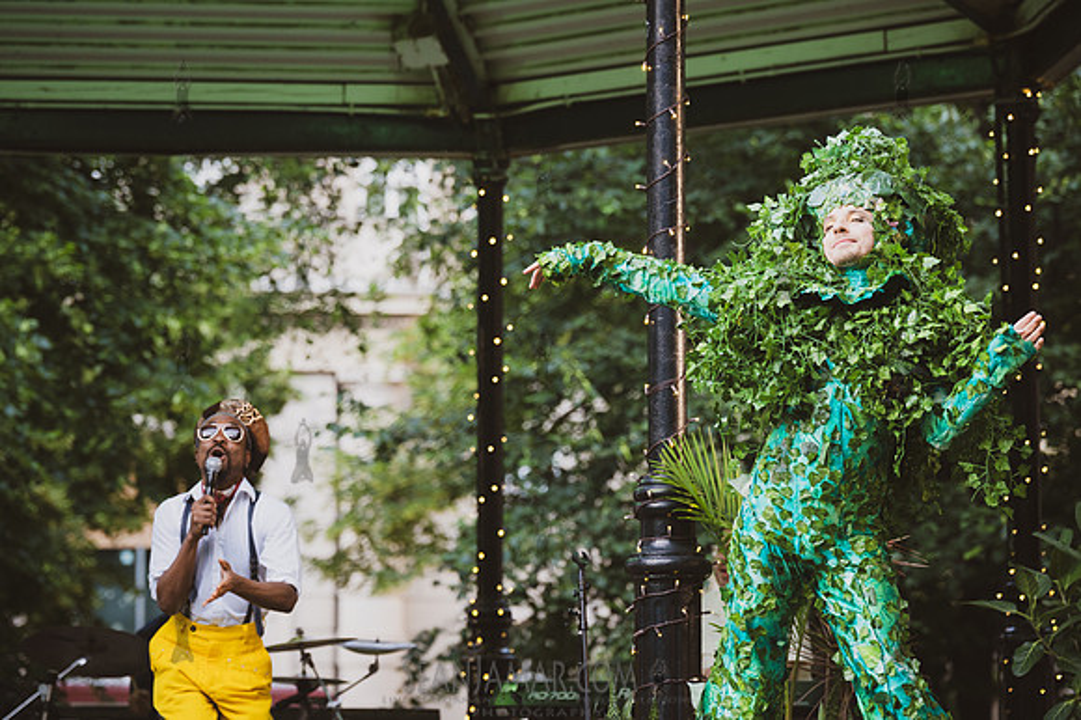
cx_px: 501
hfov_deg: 14.2
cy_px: 348
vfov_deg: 9.5
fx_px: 4337
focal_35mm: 145
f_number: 4
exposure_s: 1/250
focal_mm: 131
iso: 800
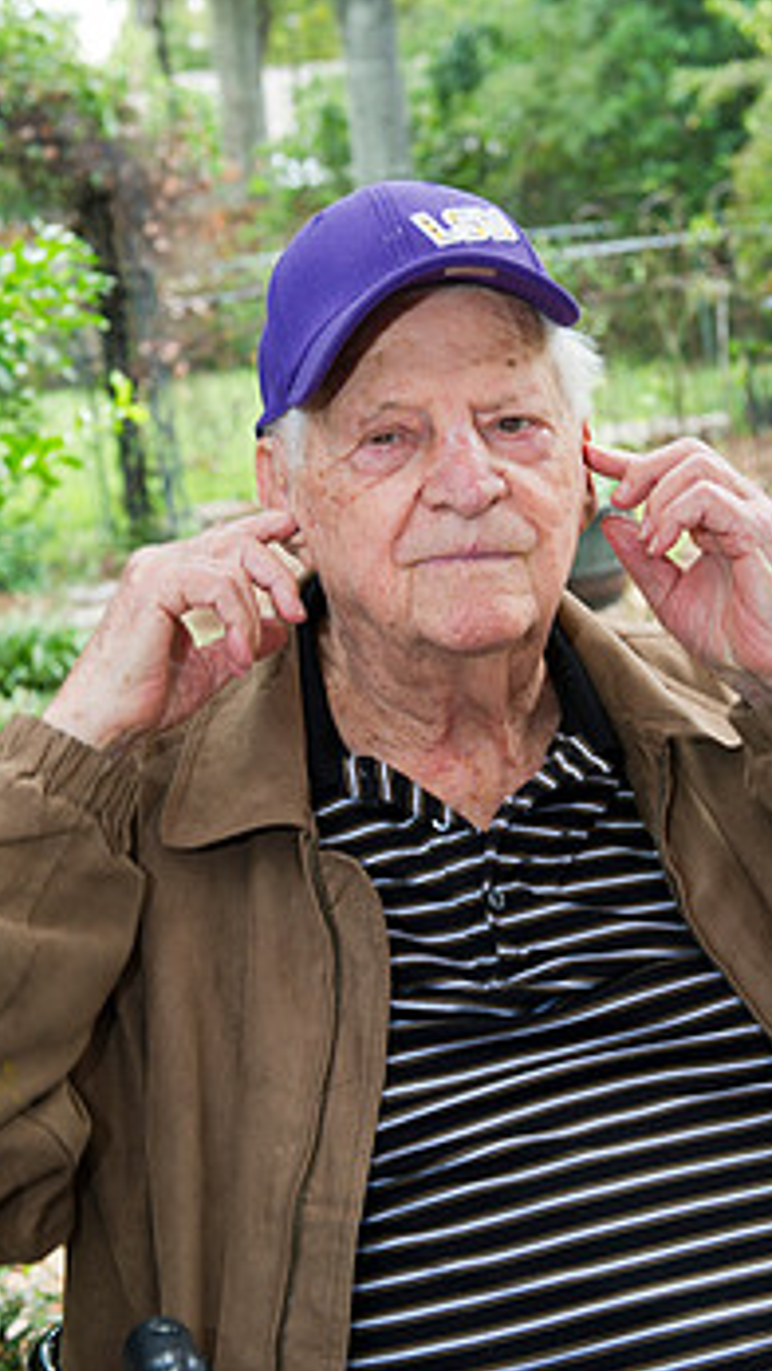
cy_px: 603
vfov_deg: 32.3
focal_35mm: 65
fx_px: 2363
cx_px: 404
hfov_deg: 18.6
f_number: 5
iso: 250
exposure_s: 1/60
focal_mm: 48
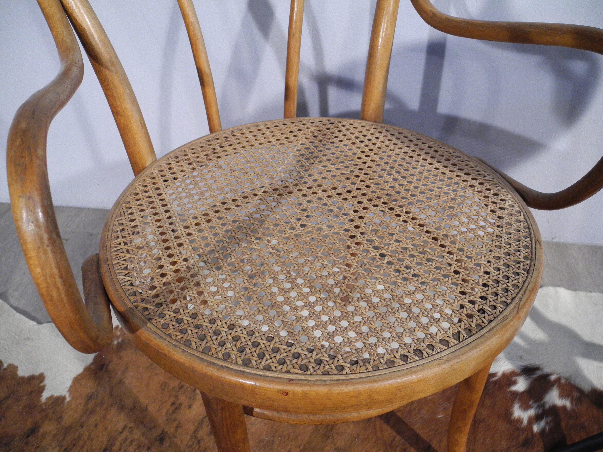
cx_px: 302
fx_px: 488
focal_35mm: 28
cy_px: 226
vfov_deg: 49.7
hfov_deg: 63.4
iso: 400
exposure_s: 1/22.7
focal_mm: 6
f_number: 2.8
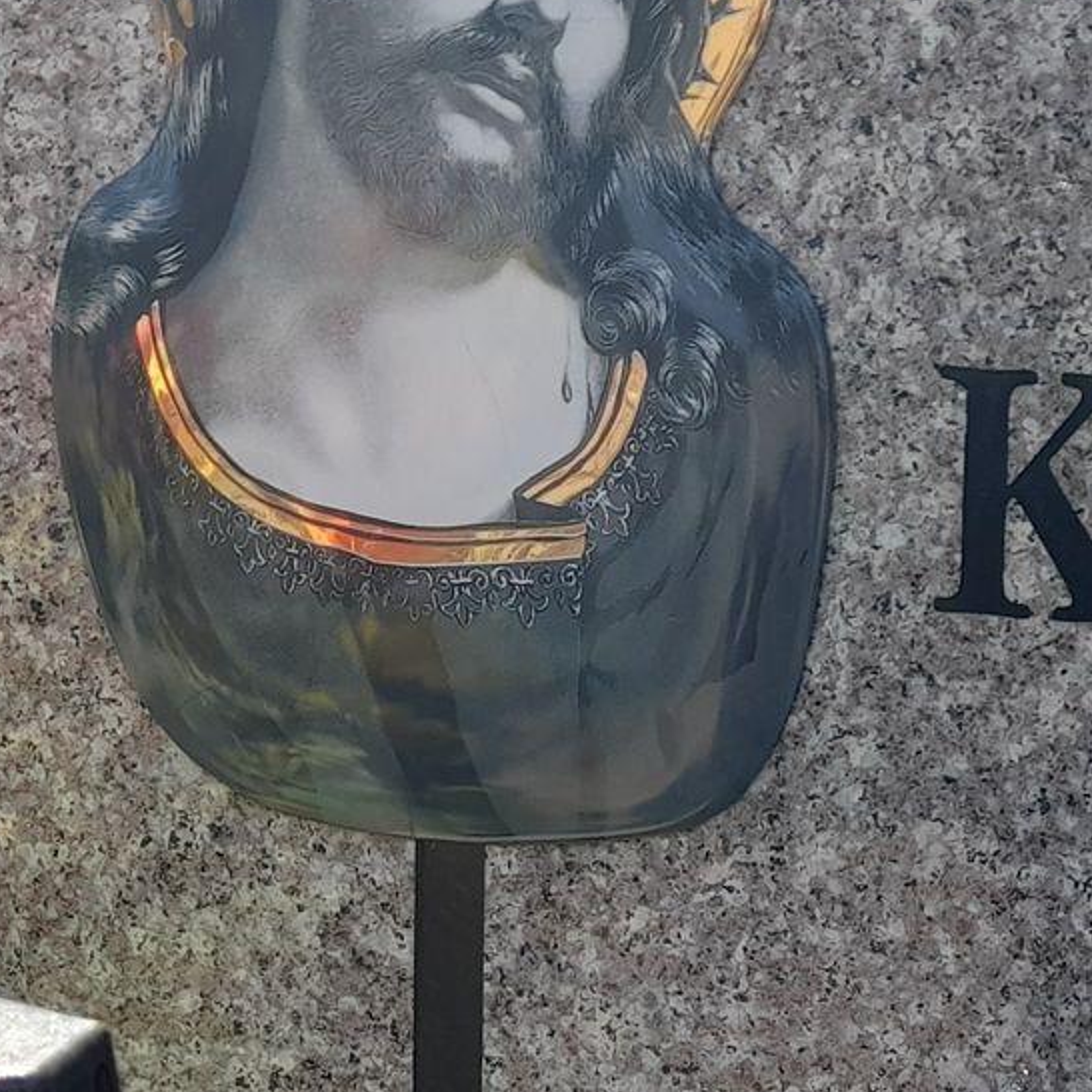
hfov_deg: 20.2
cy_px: 576
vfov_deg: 21.4
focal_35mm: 81
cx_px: 1272
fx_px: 2891
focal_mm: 4.6
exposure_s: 1/489
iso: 20
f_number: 2
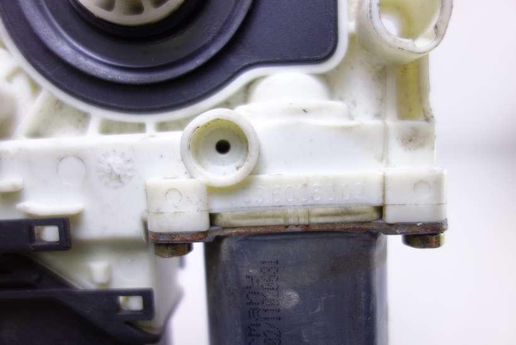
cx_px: 258
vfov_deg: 46.4
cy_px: 172
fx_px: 401
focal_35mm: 28
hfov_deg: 65.5
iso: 125
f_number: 2
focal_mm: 10.4
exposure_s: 1/100
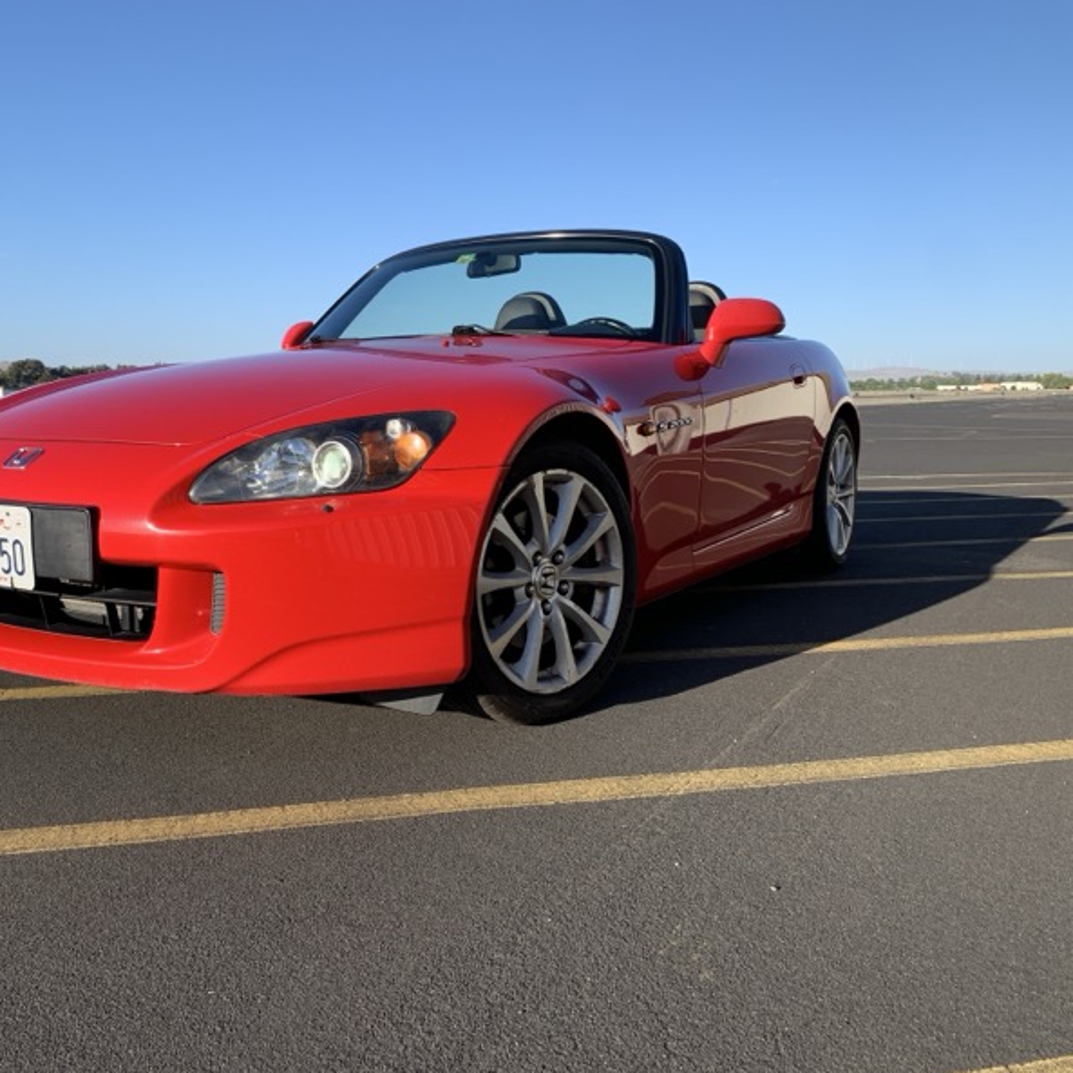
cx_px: 438
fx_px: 1087
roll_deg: -1.6
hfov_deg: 52.2
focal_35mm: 31
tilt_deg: -7.2
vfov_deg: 52.5
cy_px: 534
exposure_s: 1/1266
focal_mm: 4.25
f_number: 1.8
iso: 25
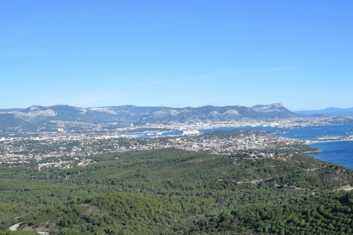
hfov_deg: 42.9
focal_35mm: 45
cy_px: 149
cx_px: 238
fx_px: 441
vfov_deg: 29.7
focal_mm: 22
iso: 200
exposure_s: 1/400
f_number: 10
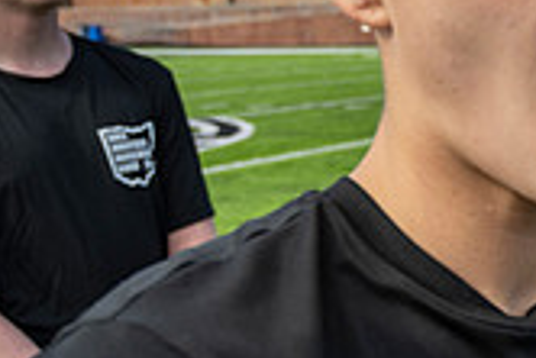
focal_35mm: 84
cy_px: 166
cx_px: 872
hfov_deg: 19.8
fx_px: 1252
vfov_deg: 16.3
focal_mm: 24
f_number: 4.5
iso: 64
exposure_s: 1/250
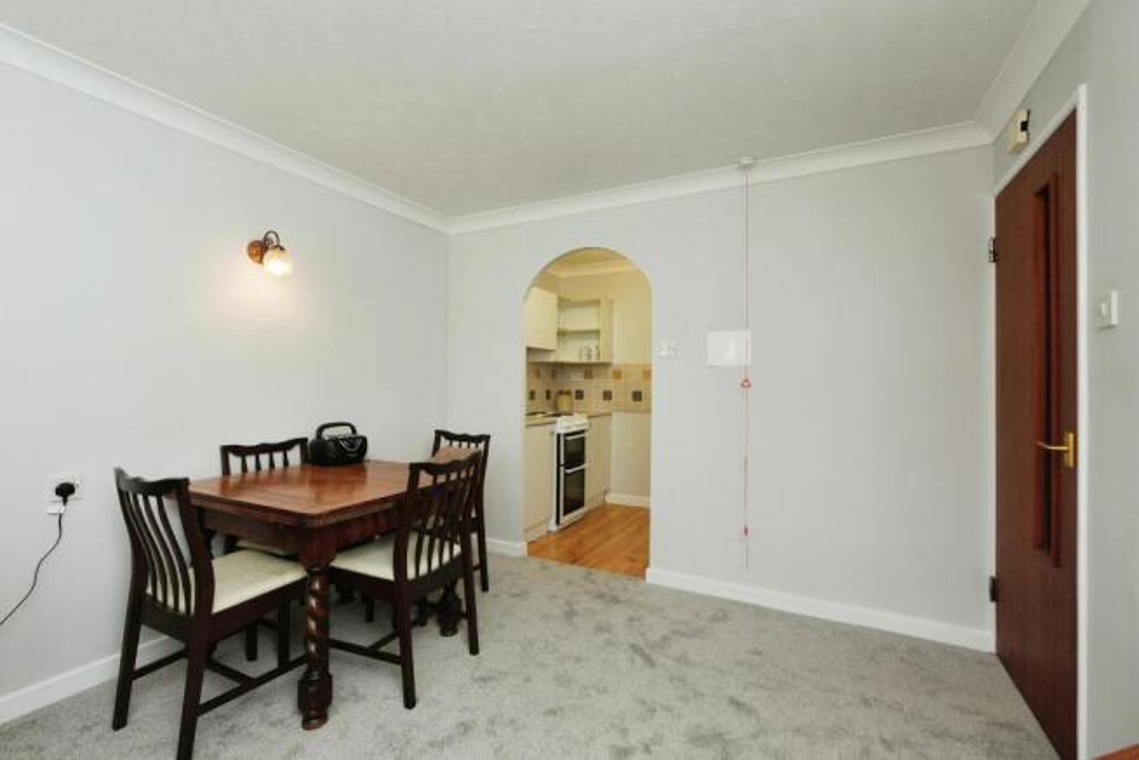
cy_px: 380
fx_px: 522
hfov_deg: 95.0
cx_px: 570
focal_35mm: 16
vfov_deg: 72.1
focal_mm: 11
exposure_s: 1/160
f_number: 4
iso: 400
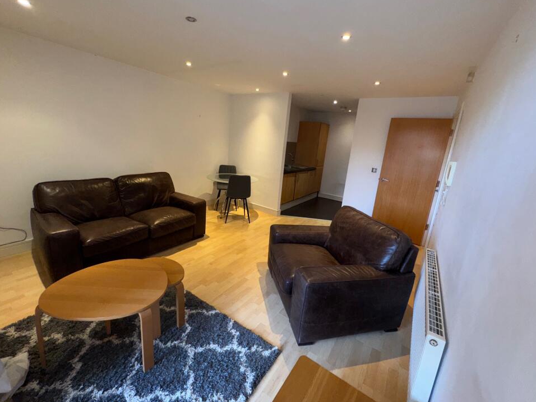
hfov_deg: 98.2
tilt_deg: -13.3
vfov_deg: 81.7
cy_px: 191
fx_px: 232
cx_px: 264
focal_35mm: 15
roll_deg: -4.5
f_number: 2.2
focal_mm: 2.22
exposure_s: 1/53
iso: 80
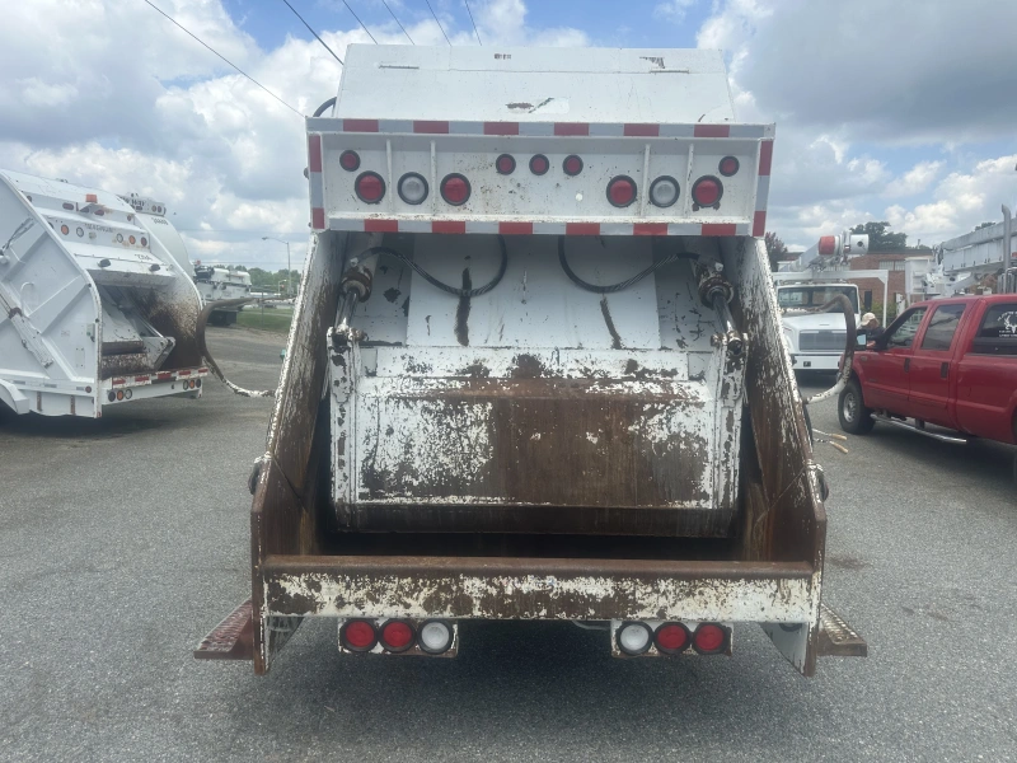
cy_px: 382
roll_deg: -1.3
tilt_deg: -7.5
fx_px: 705
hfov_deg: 71.6
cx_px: 508
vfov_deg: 56.8
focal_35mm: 24
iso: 80
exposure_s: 1/3597
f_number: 1.78
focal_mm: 6.86
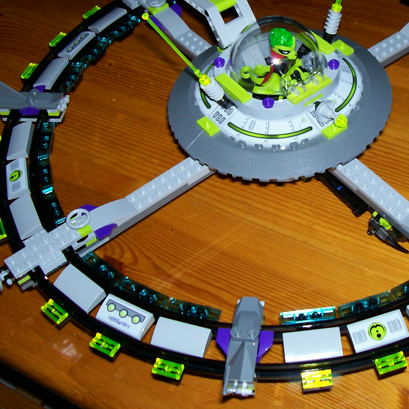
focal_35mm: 58
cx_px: 302
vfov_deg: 29.4
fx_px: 775
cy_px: 140
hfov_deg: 29.1
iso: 80
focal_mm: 5.6
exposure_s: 1/64
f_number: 2.7
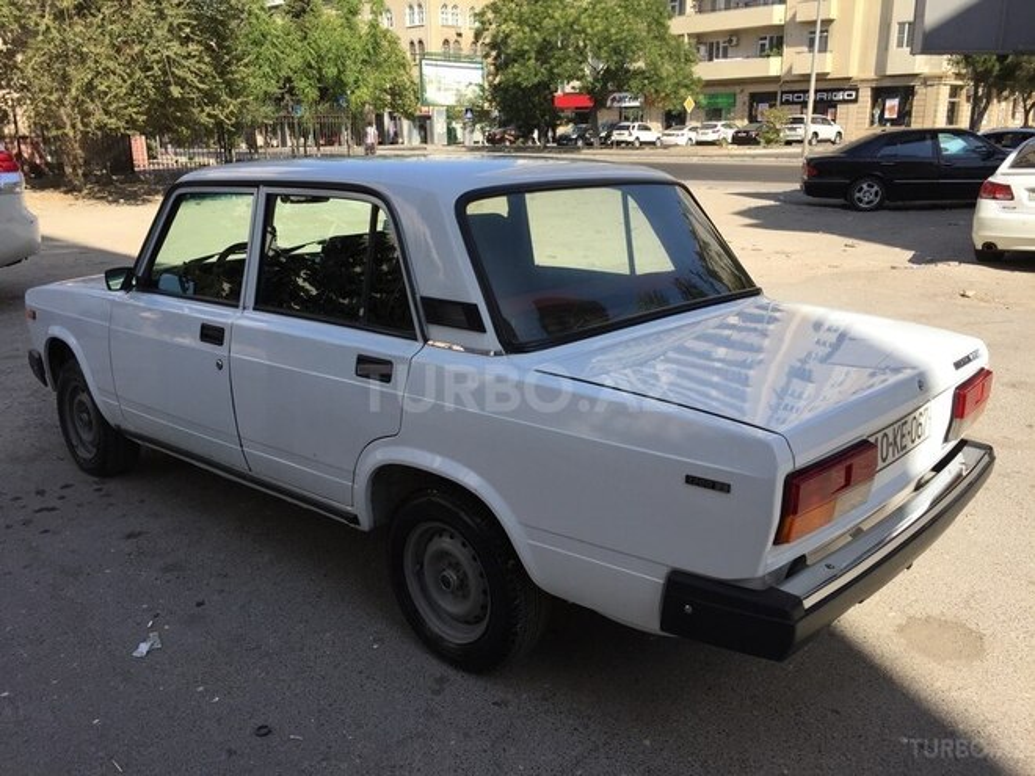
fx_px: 867
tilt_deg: -16.4
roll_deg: +0.2
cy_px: 388
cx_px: 518
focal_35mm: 29
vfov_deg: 48.2
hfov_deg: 61.7
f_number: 2.2
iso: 32
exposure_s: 1/1163
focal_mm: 4.15
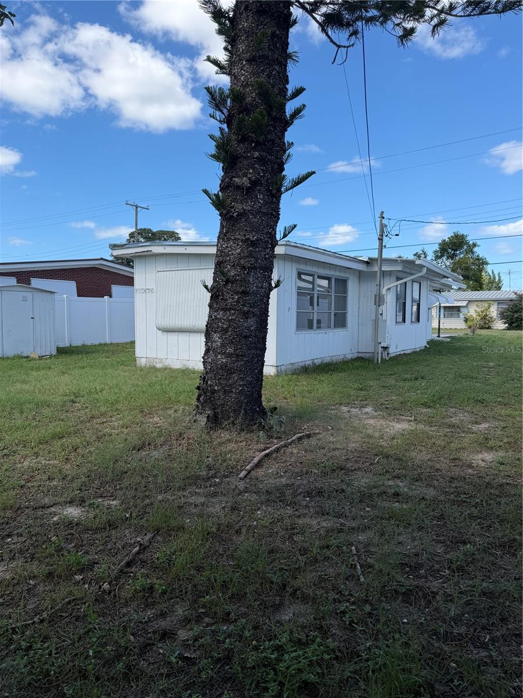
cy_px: 349
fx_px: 483
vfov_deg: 71.6
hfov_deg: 56.8
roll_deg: +1.0
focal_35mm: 24
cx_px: 262
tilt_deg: -3.6
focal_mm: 6.76
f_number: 1.78
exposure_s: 1/2703
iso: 80
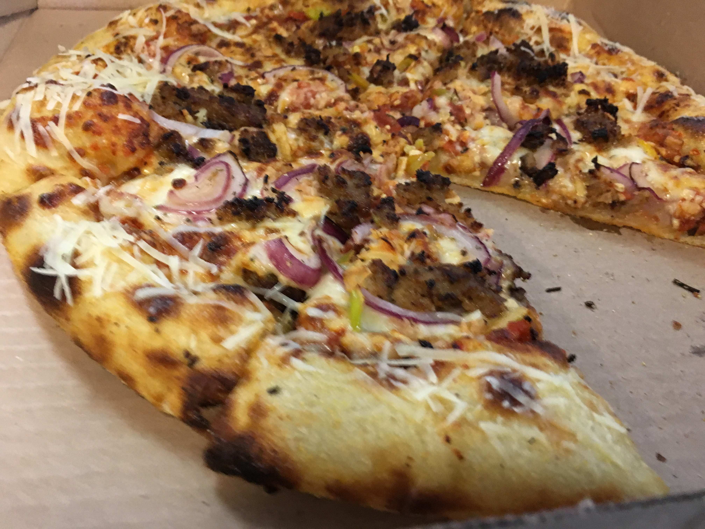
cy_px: 264
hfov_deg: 61.7
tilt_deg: -35.8
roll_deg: -4.3
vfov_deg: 48.2
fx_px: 591
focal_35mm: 29
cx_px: 352
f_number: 2.2
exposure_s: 1/24
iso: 200
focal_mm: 4.15
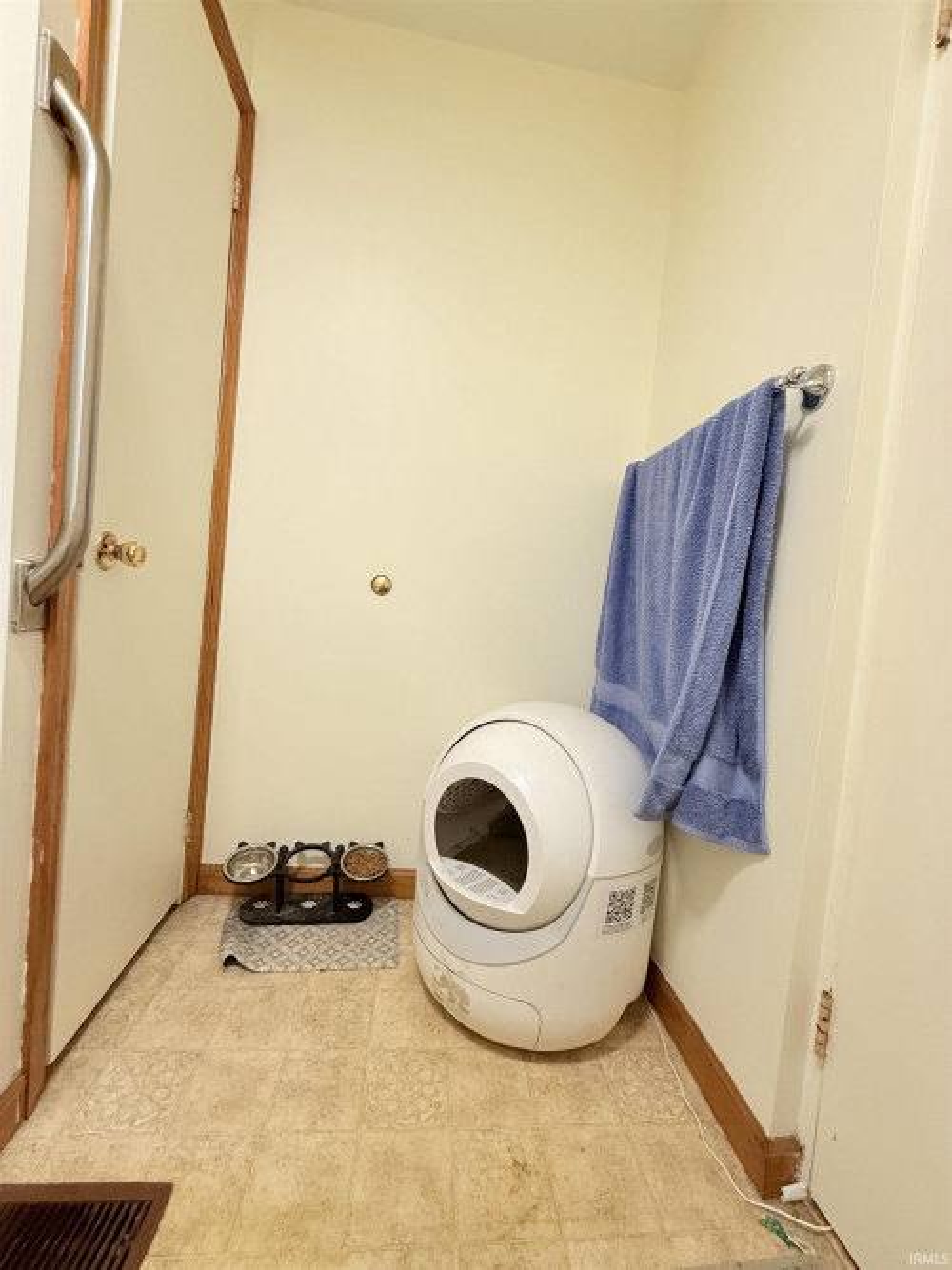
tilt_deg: -2.1
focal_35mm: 14
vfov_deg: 102.1
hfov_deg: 85.7
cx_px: 476
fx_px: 514
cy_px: 635
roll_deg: -5.3
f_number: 2.2
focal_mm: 2.22
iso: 200
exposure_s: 1/60
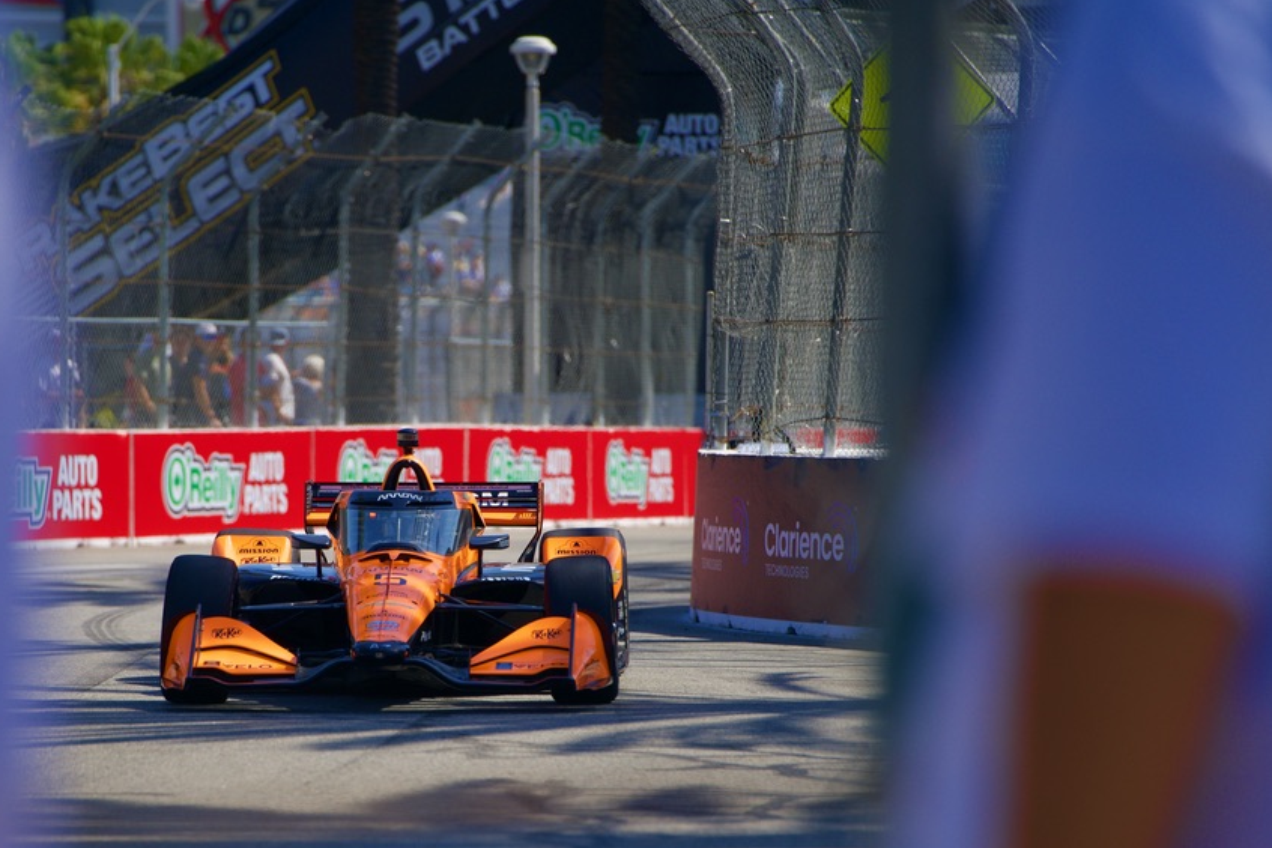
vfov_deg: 5.9
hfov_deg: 8.9
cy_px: 540
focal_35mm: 231
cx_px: 459
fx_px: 8161
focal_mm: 180
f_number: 2.8
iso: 125
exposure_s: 1/2500
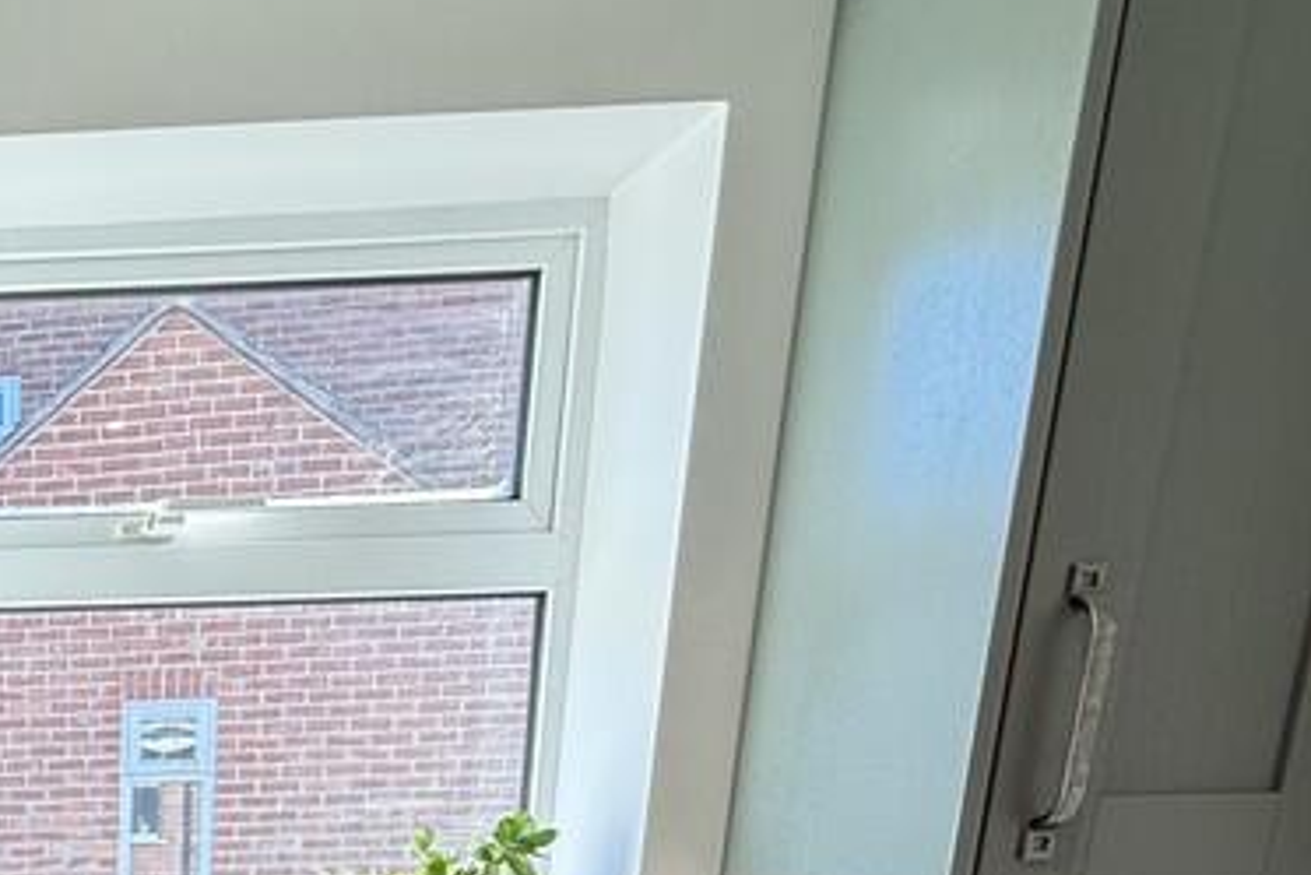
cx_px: -148
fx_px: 1457
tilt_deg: -14.3
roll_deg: +1.9
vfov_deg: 27.2
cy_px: 1181
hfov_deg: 39.2
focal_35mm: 40
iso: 80
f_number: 2.2
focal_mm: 2.22
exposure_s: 1/100
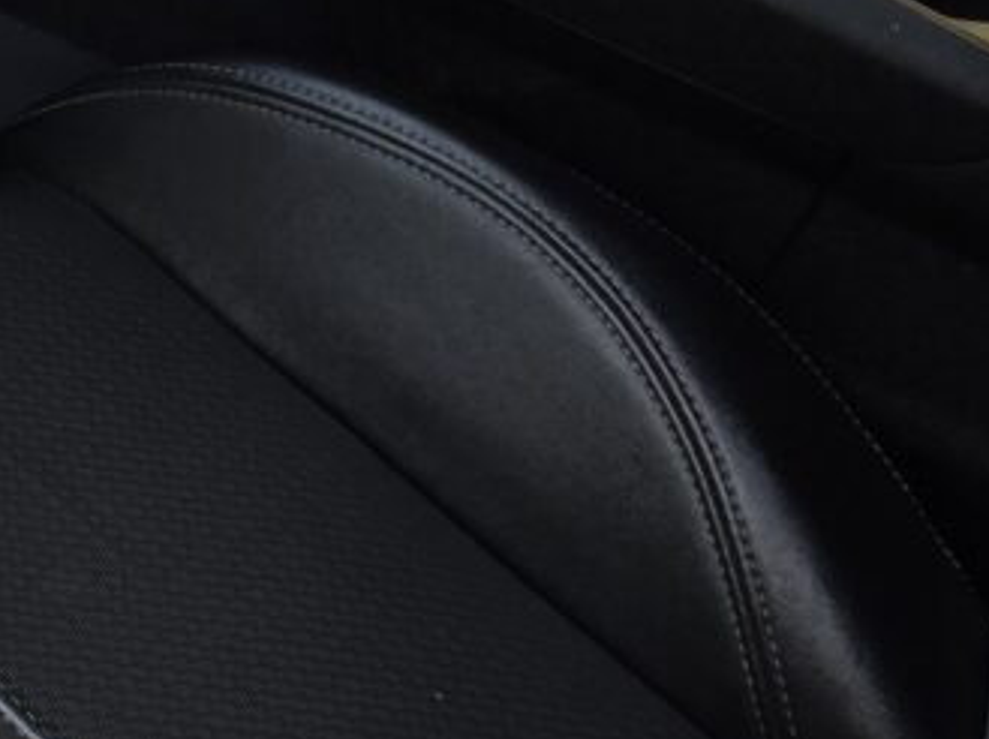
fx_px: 3196
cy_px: -490
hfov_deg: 16.9
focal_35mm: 112
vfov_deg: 12.3
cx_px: -150
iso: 25
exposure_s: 1/180
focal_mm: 6.5
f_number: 1.4
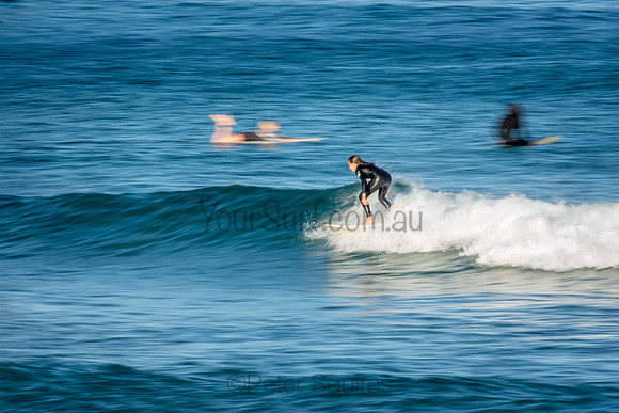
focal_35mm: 600
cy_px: 206
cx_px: 310
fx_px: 10319
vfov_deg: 2.3
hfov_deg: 3.4
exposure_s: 1/20
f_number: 25
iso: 100
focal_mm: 400
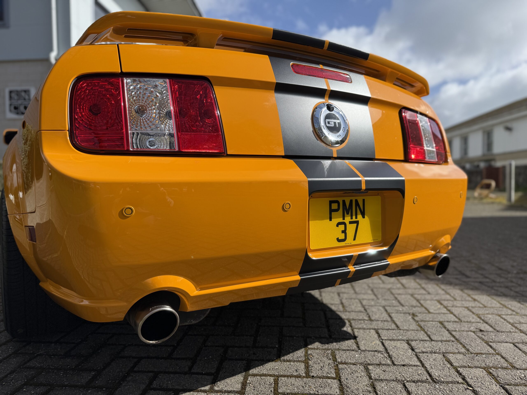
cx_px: 264
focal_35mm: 24
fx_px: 365
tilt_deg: -1.8
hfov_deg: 71.6
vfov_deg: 56.8
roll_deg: -0.1
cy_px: 198
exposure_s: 1/4405
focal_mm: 6.76
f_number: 1.78
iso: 80
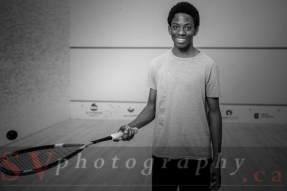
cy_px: 79
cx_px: 169
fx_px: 286
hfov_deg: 53.0
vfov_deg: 36.9
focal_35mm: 36
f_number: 2.8
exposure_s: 1/160
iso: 500
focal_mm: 30.5
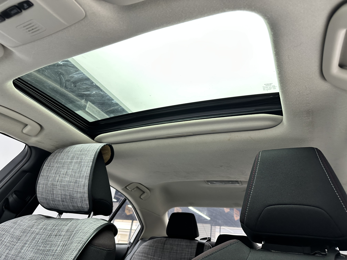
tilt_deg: +27.2
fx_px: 241
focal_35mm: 24
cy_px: 130
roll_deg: -7.4
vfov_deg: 56.8
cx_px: 174
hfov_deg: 71.6
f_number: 1.78
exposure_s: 1/50
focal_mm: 6.86
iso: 125
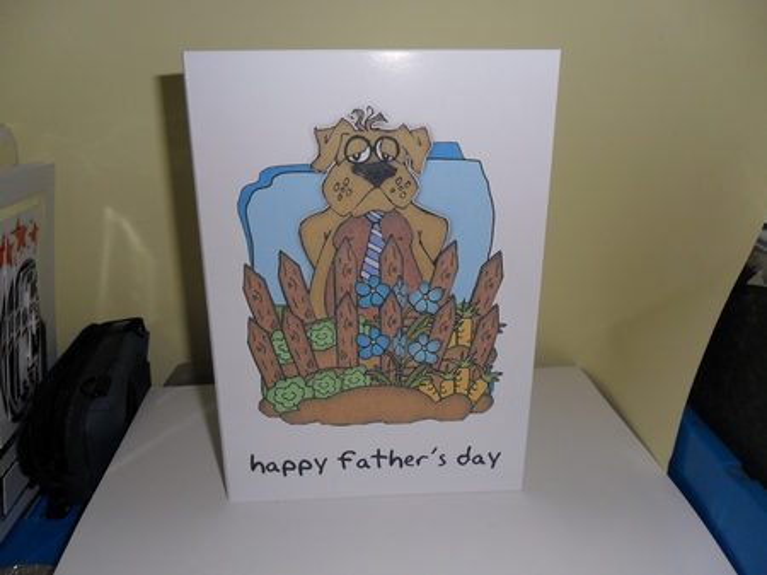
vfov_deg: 51.3
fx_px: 598
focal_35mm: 27
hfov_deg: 65.4
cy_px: 288
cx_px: 384
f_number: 8.9
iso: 100
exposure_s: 1/45
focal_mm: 4.9
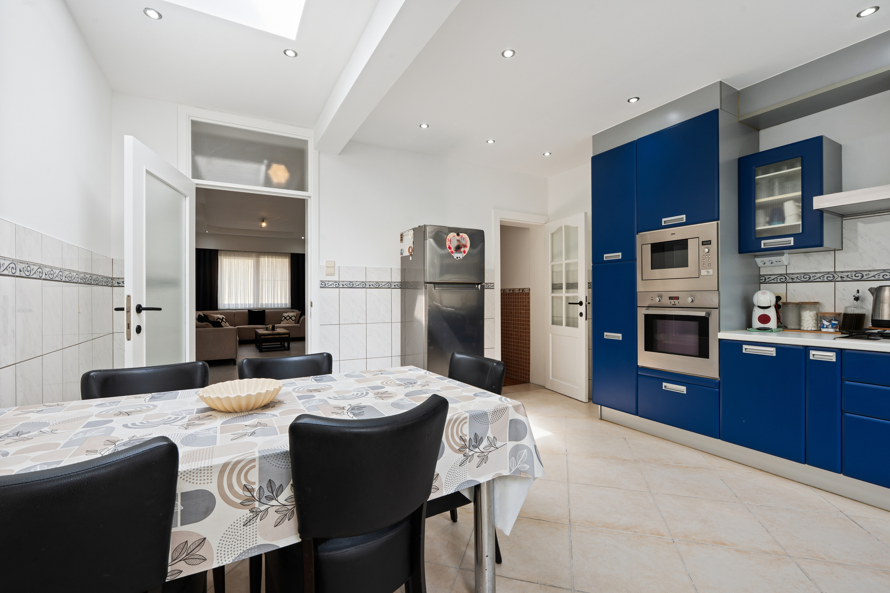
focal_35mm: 16
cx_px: 445
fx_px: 396
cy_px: 296
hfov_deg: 96.7
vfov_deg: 73.7
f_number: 11
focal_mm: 16
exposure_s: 1/8
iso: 250
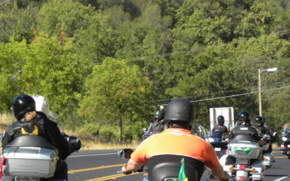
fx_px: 2205
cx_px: 158
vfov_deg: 4.7
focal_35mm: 279
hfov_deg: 7.5
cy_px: 138
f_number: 4.5
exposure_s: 1/264
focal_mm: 32.7
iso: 64
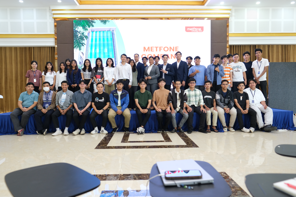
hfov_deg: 73.7
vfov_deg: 53.1
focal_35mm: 24
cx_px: 148
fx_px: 197
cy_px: 98
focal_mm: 16
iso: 1250
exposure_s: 1/60
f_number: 2.8
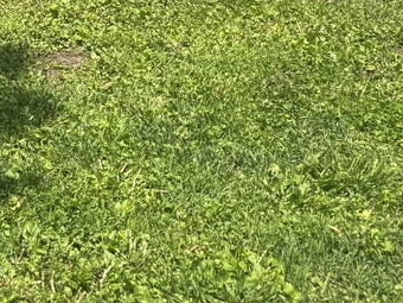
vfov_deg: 11.9
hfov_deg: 17.1
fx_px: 1281
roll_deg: +1.0
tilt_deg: -1.4
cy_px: -322
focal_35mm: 110
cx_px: -79
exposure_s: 1/2288
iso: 50
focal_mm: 5.96
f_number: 1.6
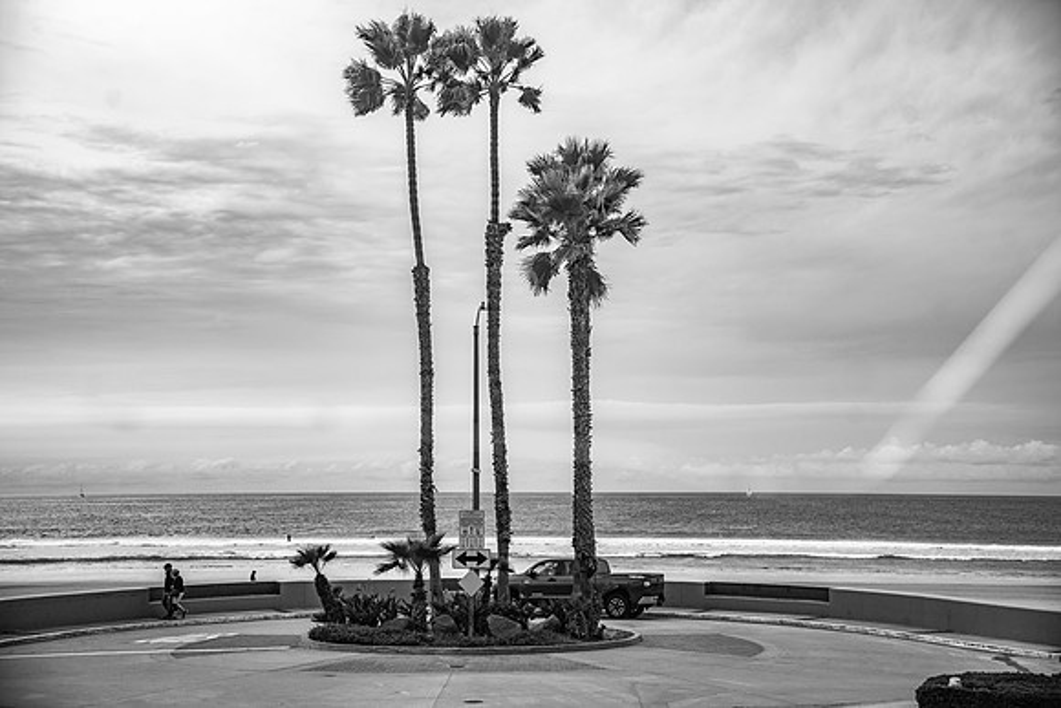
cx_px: 530
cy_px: 354
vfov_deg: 27.0
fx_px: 1474
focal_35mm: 50
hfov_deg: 39.6
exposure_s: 1/1250
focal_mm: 50
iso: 400
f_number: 4
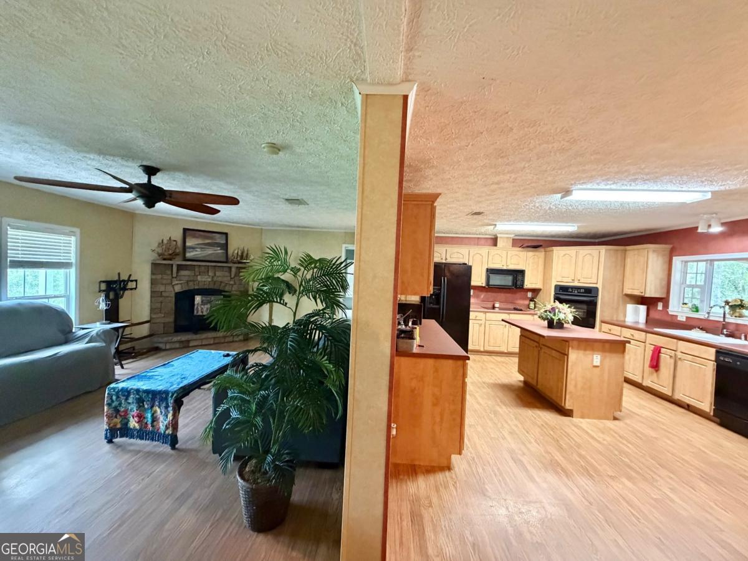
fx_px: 303
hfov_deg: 102.1
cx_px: 374
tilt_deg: -1.4
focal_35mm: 14
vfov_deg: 85.7
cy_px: 280
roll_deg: -2.6
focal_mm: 2.22
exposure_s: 1/60
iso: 800
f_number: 2.2
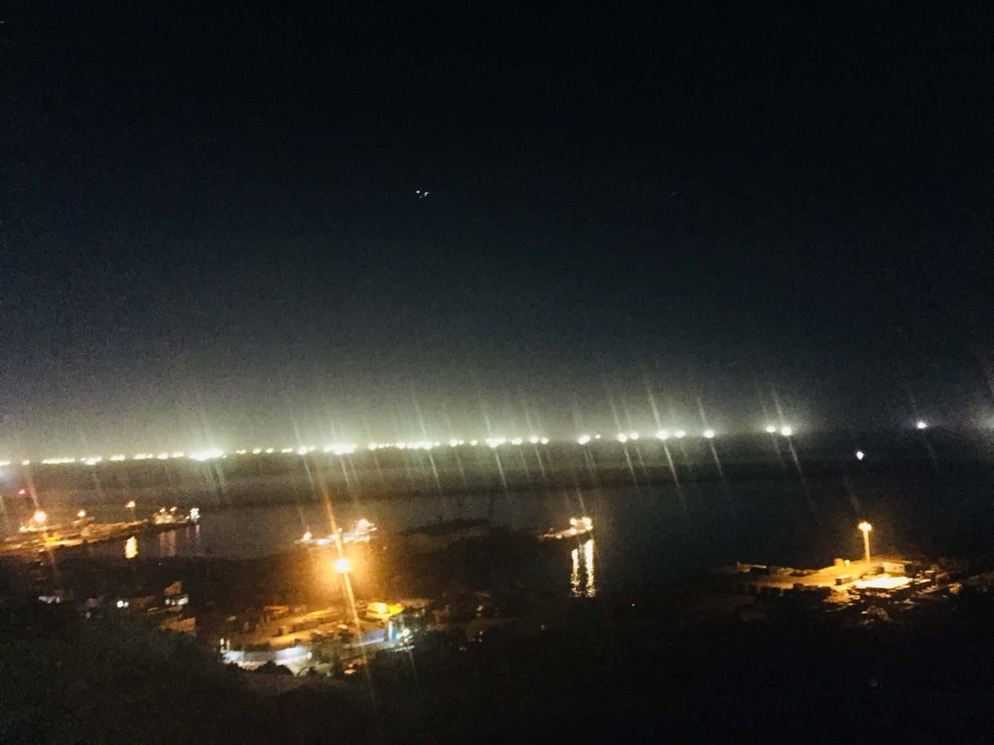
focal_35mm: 29
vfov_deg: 48.2
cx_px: 497
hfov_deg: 61.7
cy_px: 372
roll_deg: +2.2
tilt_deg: +4.4
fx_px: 832
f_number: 2.2
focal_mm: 4.15
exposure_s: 1/15
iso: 2000
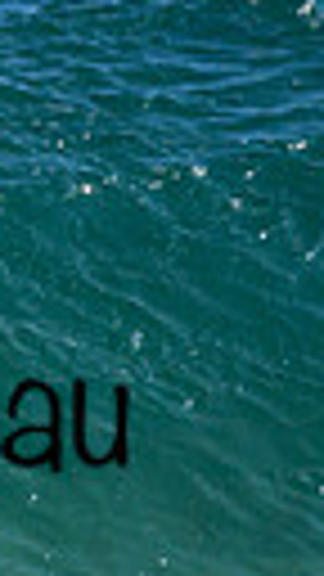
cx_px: -346
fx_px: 57824
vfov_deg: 0.6
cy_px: 362
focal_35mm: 3786
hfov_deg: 0.3
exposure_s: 1/2000
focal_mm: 800
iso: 800
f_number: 6.3
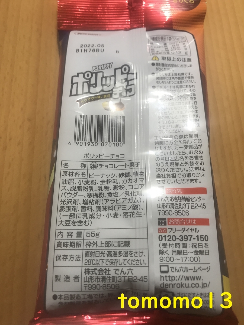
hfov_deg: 49.7
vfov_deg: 63.4
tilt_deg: -70.8
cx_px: 122
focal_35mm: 28
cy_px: 162
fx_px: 263
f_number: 1.8
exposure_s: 1/50
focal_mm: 3.99
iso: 25
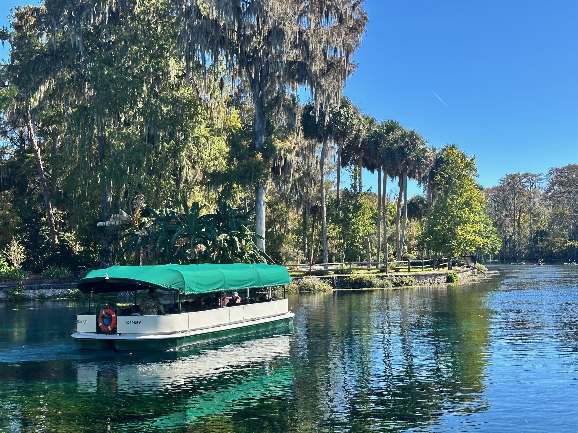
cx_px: 289
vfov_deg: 30.3
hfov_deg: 39.7
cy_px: 216
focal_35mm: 48
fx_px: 801
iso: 64
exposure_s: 1/1880
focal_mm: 6.86
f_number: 1.78
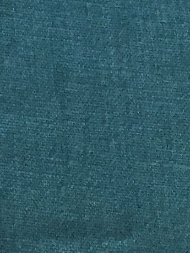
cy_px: -450
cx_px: -344
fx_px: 1252
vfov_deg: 9.6
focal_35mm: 171
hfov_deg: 7.7
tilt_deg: -59.2
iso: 64
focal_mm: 4.15
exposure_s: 1/33
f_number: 2.2
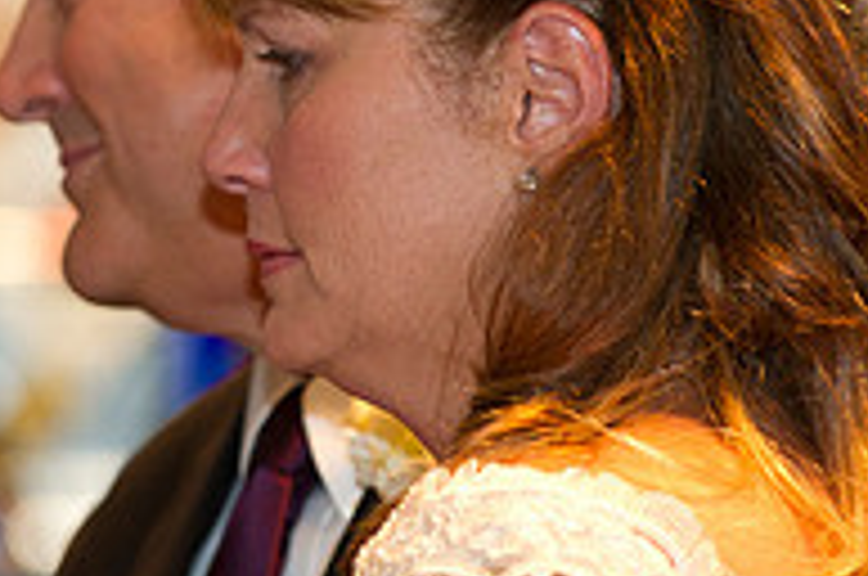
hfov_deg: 3.4
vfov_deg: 2.3
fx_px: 14467
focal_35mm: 601
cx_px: 288
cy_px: 171
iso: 1600
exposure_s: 1/80
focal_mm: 200
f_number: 3.5
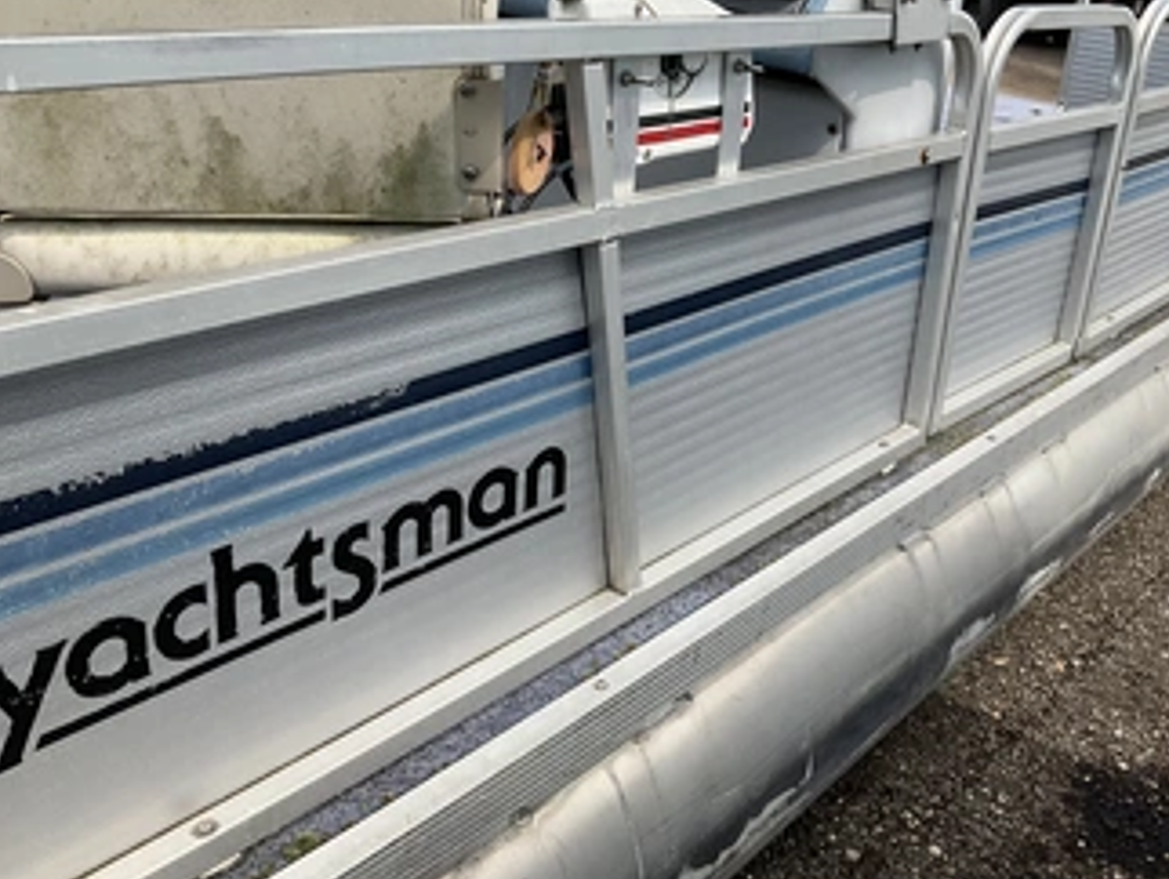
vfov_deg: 39.6
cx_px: 722
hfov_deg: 50.9
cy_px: 374
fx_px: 1217
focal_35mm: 36
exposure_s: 1/1121
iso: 25
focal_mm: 3
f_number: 1.8
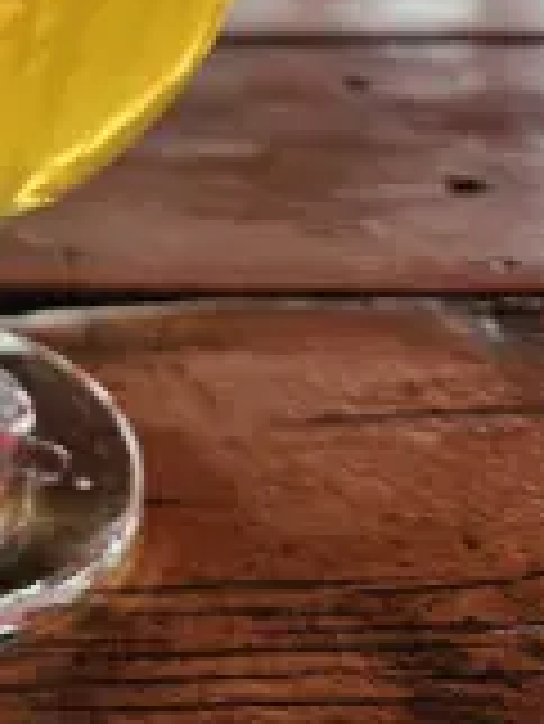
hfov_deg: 23.4
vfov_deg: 30.3
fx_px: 1193
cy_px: -67
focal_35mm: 57
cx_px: -117
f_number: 1.8
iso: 100
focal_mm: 5.4
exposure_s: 1/120
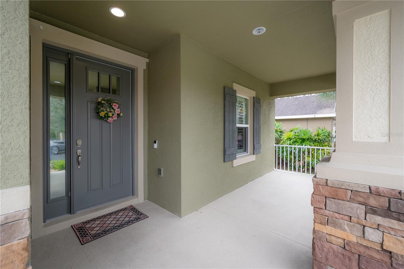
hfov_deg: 100.5
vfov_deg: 77.2
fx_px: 168
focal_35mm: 15
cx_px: 202
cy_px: 134
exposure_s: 1/50
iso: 320
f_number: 9
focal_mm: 15
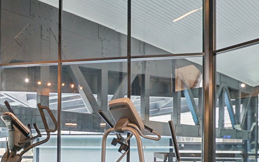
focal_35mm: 34
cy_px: 140
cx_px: 58
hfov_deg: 53.6
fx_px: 240
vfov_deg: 35.5
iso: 400
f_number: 8
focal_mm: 16
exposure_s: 1/6
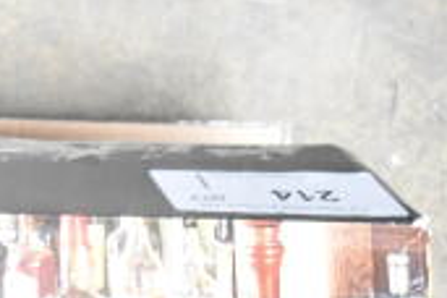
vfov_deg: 9.7
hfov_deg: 13.5
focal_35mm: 139
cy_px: 380
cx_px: -316
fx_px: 1726
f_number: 5
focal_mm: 26
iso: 1600
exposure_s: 1/100
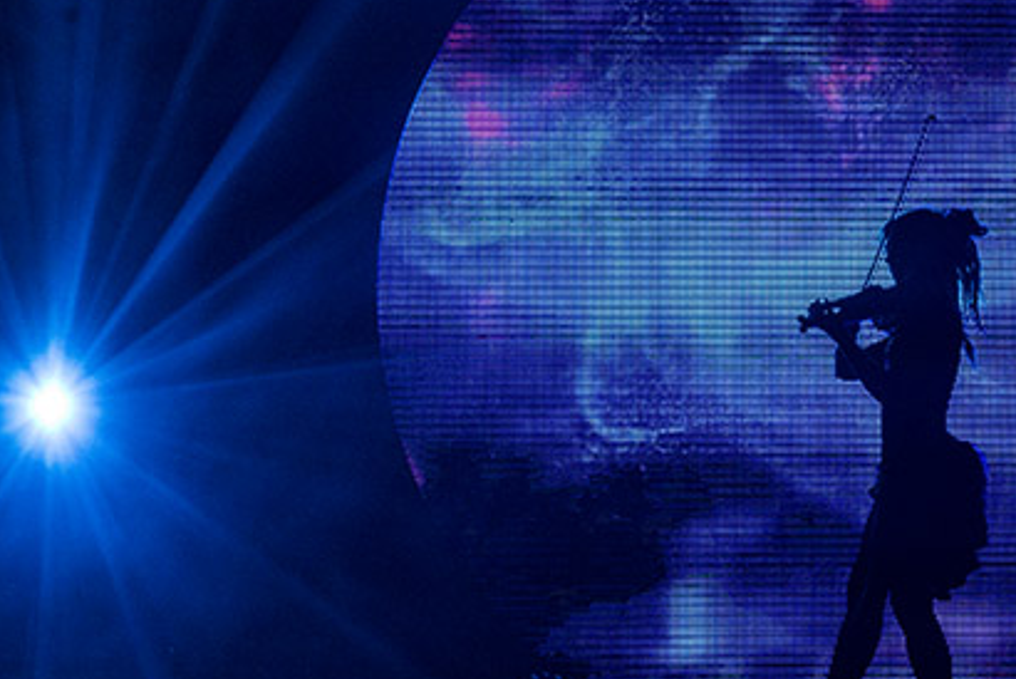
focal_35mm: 123
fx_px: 3474
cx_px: 847
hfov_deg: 16.5
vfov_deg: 11.2
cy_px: 341
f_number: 8
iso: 3200
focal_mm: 70
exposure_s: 1/800
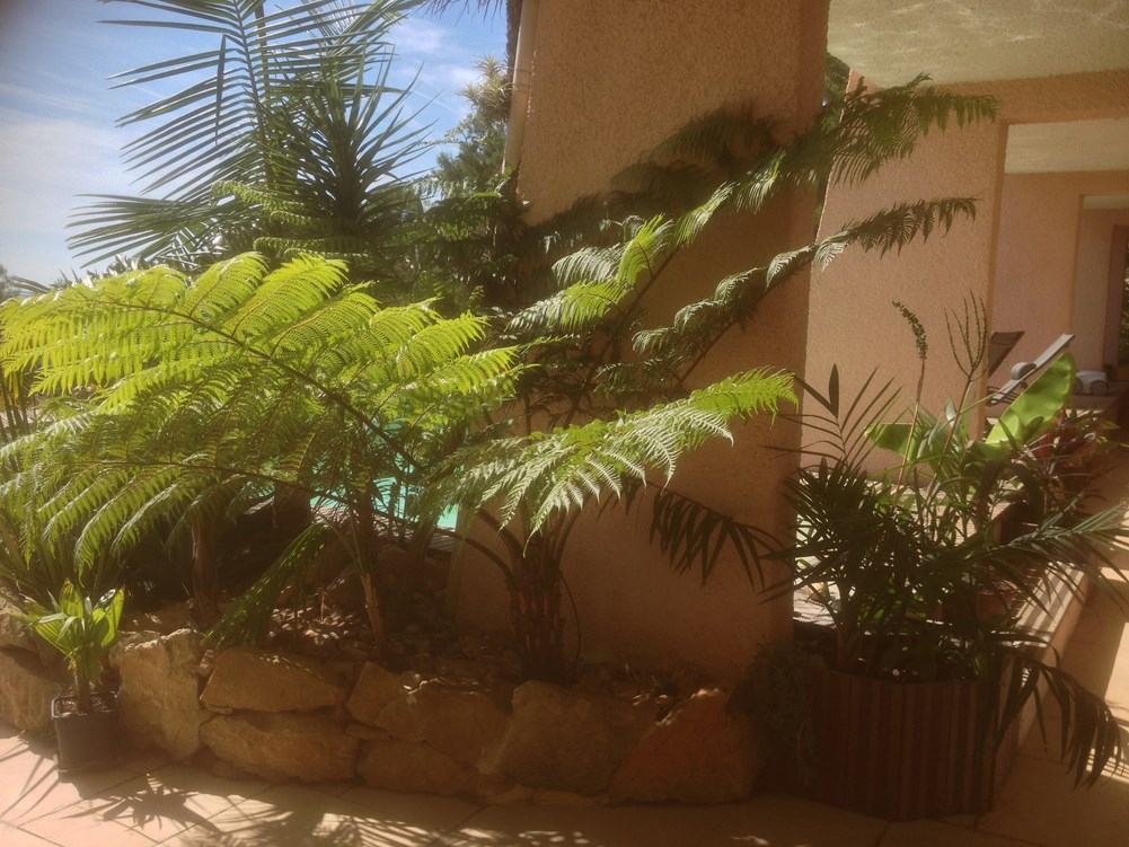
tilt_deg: -9.7
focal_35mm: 35
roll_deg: -1.8
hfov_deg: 52.6
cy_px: 424
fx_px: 1142
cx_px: 564
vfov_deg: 40.7
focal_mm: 4.28
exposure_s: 1/1004
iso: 50
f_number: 2.4
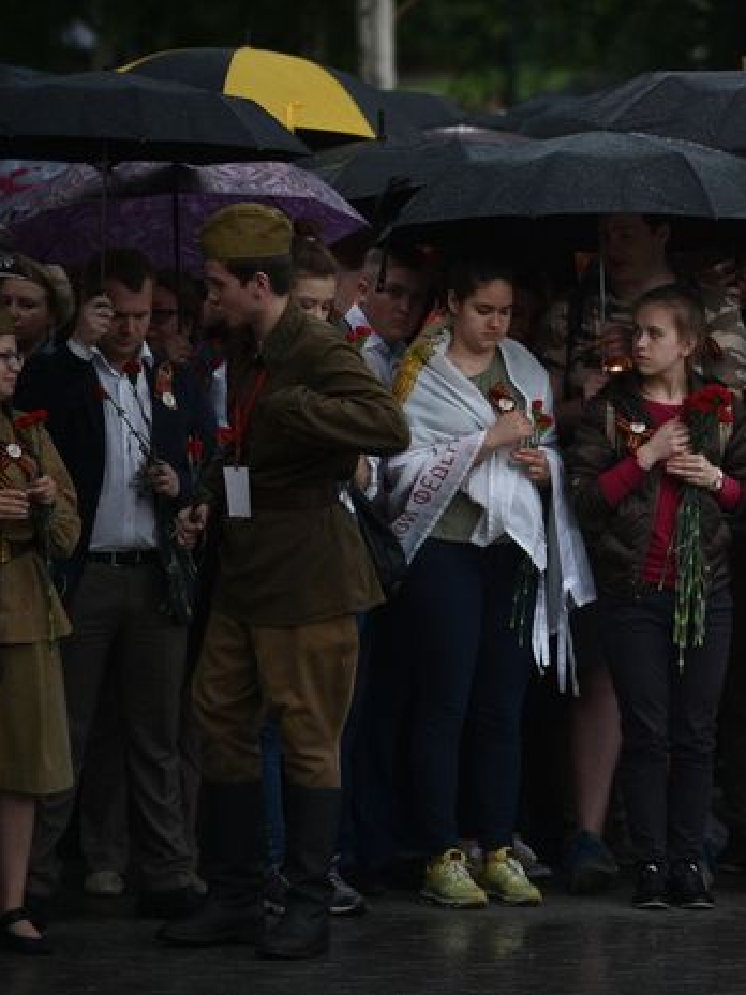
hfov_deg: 5.1
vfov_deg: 6.8
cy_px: 498
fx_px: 8333
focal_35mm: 290
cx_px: 697
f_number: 2.8
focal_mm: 200
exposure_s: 1/160
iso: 2500
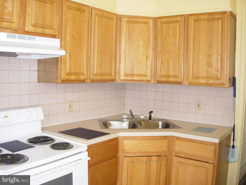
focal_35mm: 38
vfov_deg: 37.7
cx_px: 123
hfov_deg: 49.0
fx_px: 270
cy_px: 92
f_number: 2.8
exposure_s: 1/32.9
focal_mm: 7.8
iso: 79
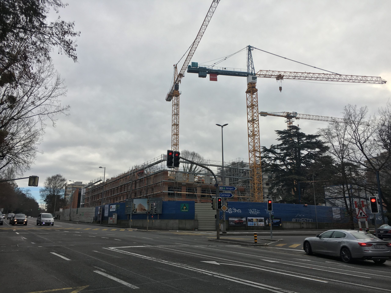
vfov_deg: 48.2
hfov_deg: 61.7
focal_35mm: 29
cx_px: 196
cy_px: 146
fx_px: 328
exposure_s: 1/1241
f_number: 2.2
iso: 25
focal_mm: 4.15
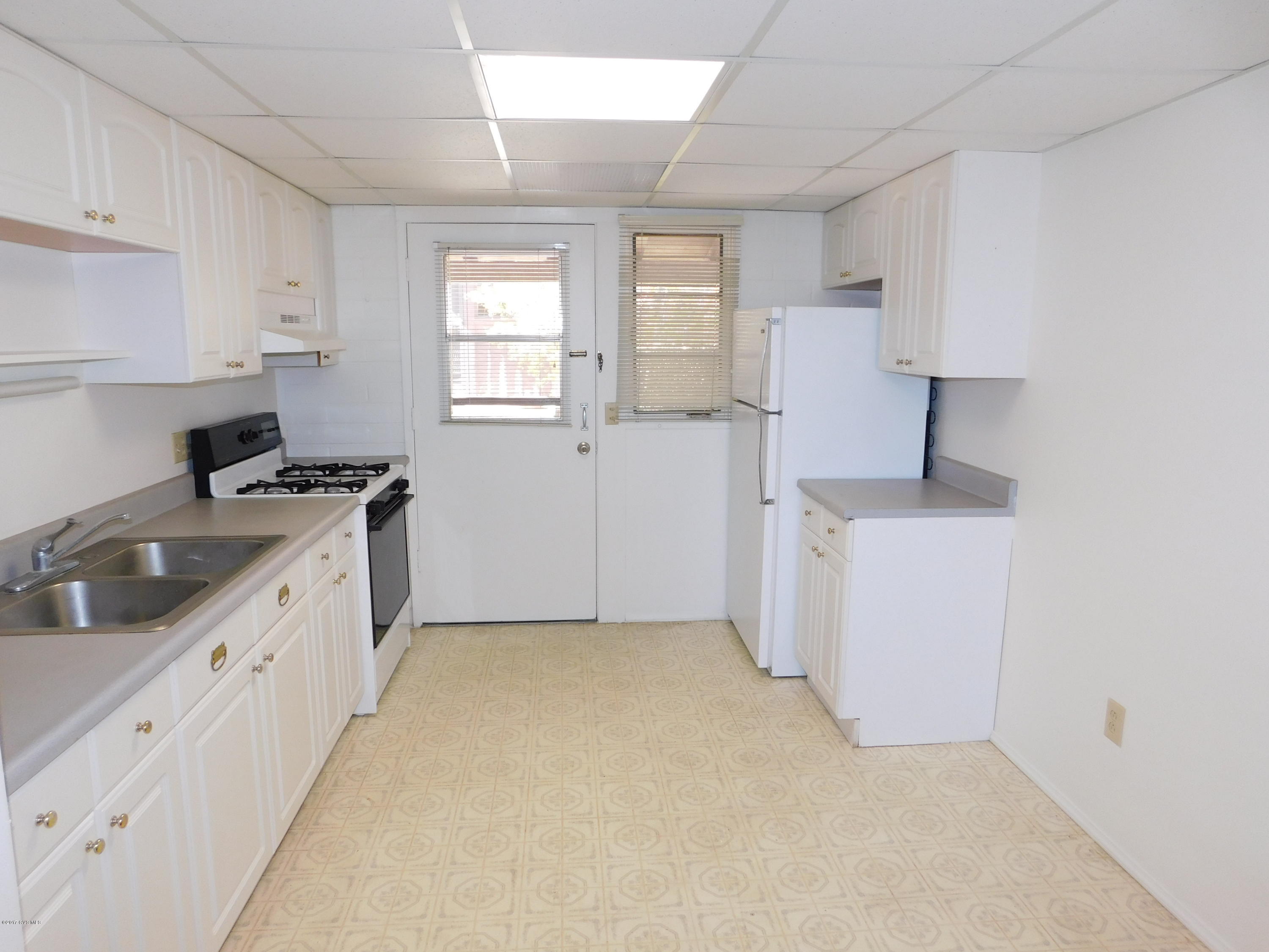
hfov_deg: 73.9
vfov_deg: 58.9
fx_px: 843
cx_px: 634
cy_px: 476
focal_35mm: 23
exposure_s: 1/30
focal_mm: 4
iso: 140
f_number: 3
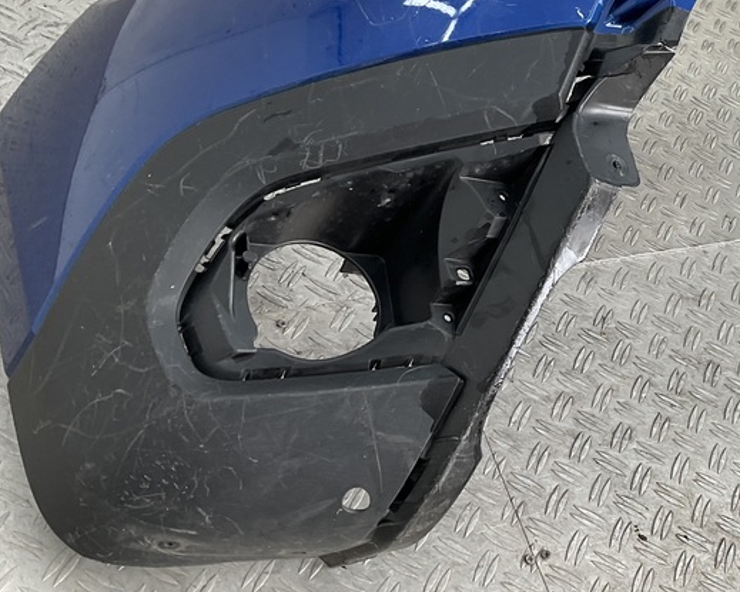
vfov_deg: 27.3
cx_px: 647
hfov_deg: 32.7
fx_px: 1204
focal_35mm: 55
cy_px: 163
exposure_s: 1/120
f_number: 1.8
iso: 25
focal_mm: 3
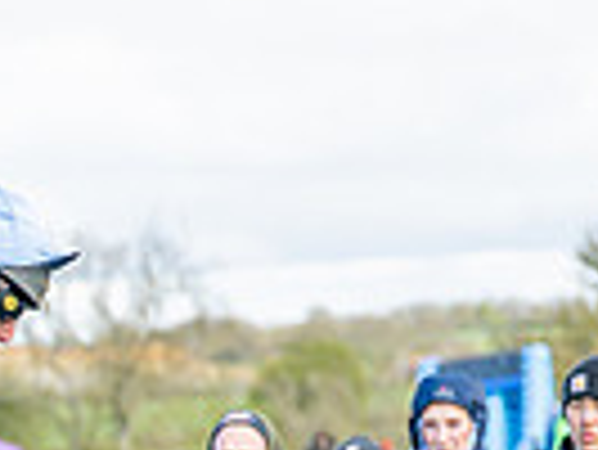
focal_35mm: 341
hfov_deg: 5.8
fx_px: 5896
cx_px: -187
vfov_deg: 4.3
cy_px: 724
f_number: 2.8
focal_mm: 70
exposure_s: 1/1600
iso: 400
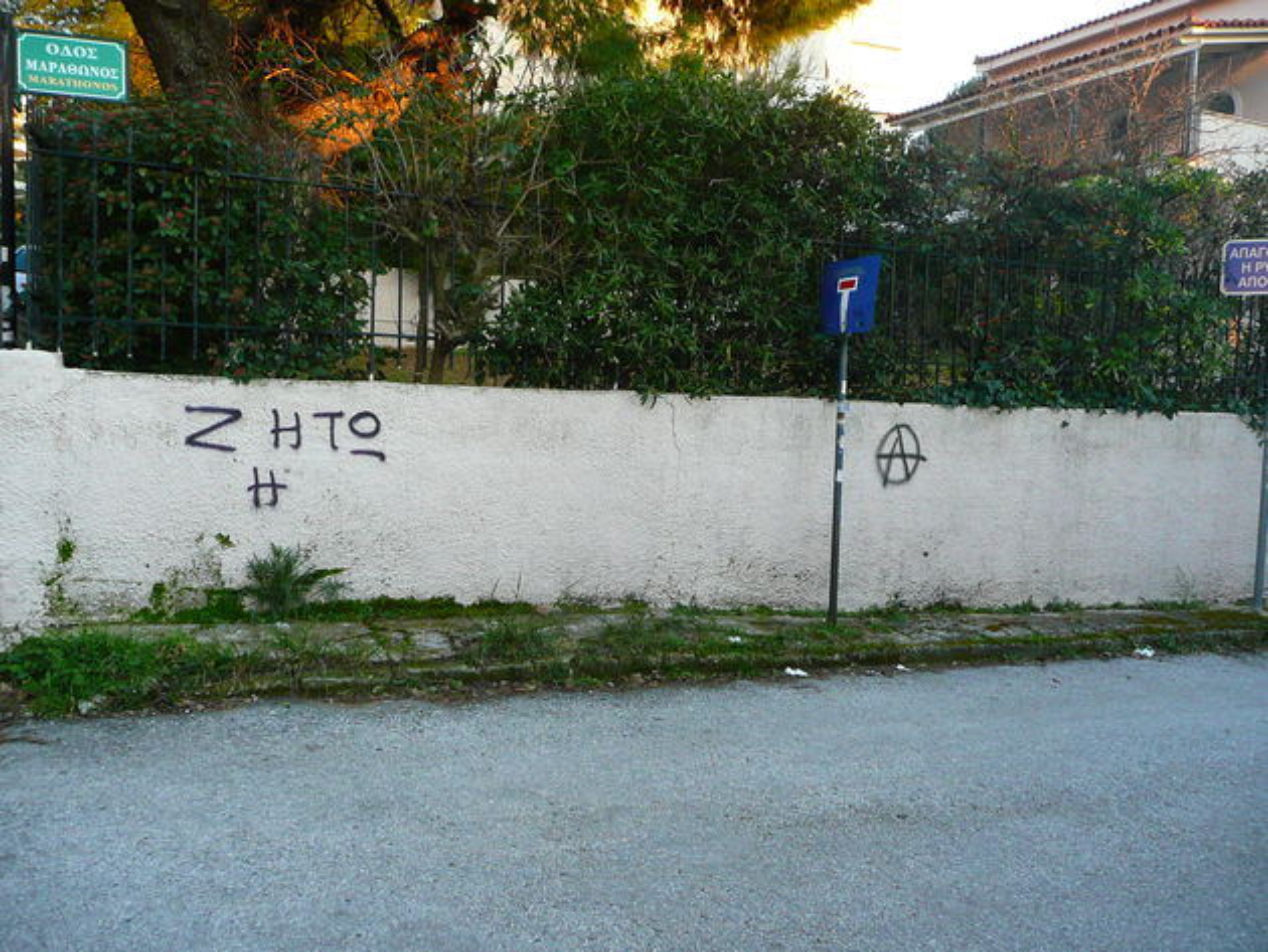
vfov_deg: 49.8
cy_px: 476
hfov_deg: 63.4
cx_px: 634
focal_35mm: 28
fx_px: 1026
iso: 200
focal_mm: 4.6
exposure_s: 1/80
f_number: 3.3
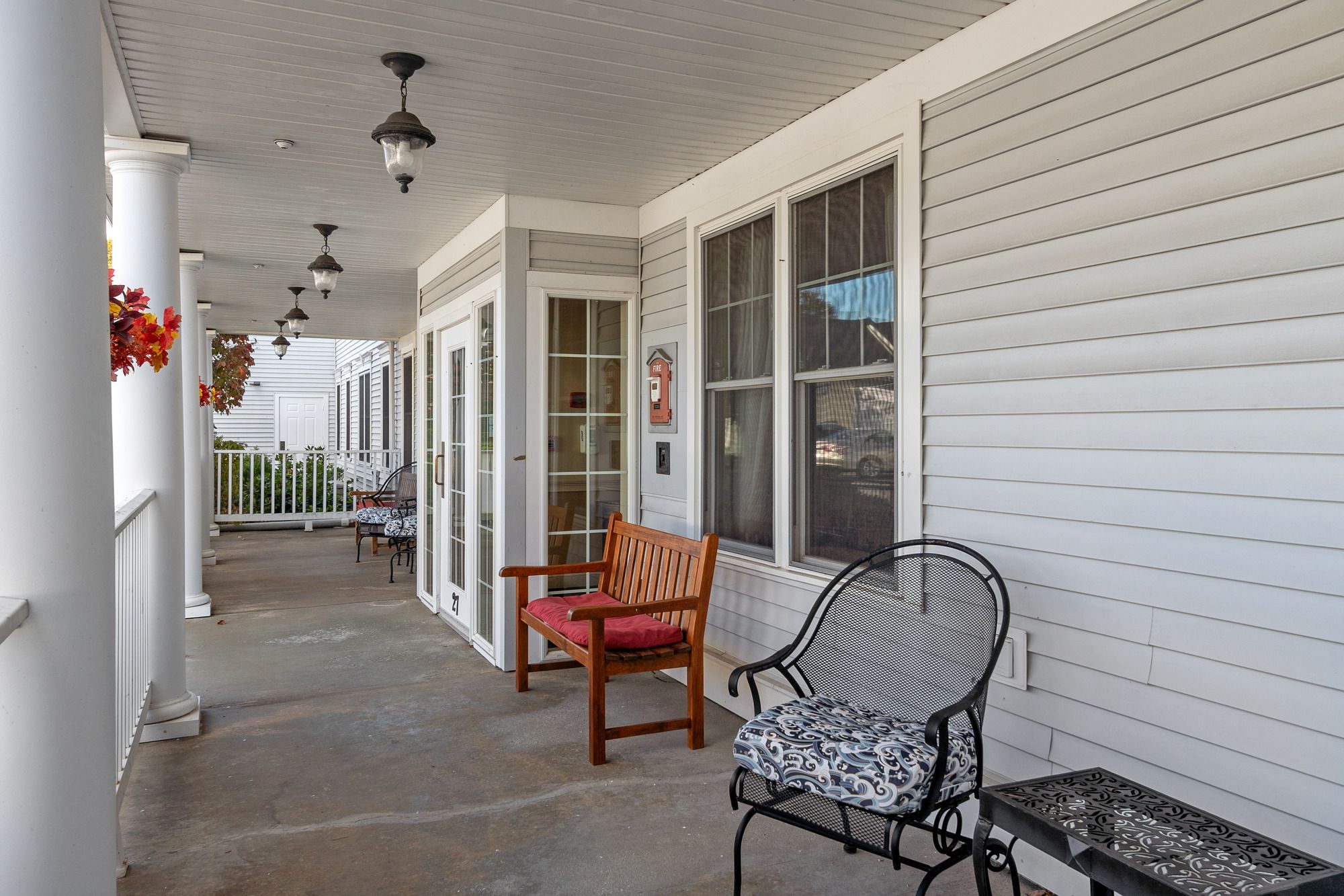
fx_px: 933
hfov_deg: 71.5
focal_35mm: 25
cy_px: 448
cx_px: 672
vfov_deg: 51.3
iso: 100
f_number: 7.1
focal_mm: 17
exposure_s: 1/60
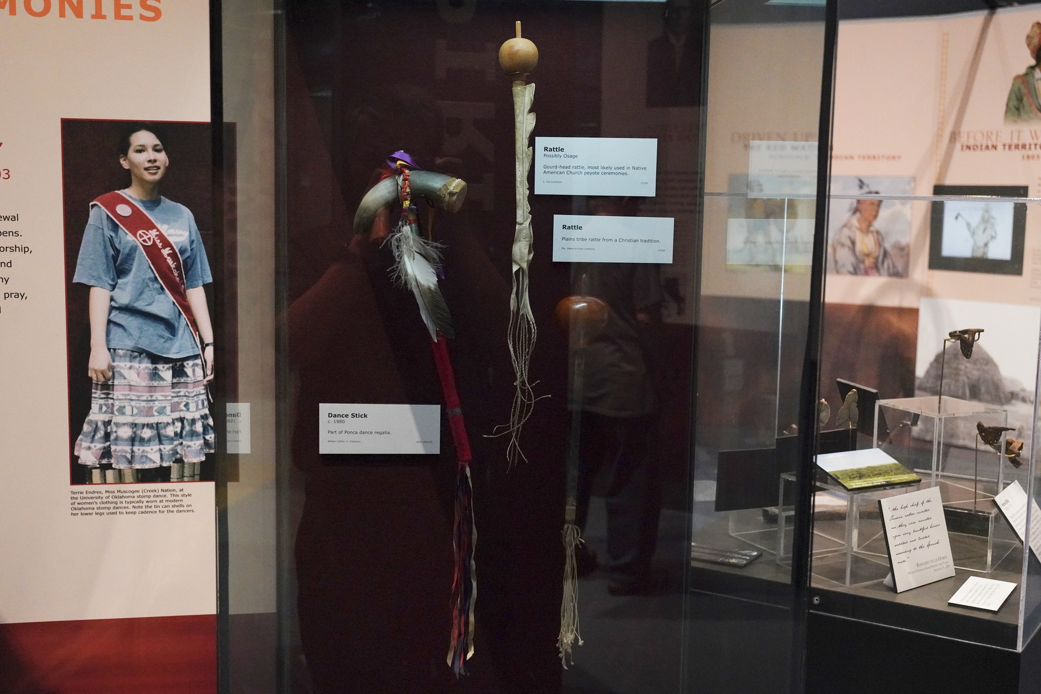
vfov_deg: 31.9
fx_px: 1215
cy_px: 347
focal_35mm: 42
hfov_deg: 46.4
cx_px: 520
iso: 8000
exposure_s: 1/100
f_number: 5.6
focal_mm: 42
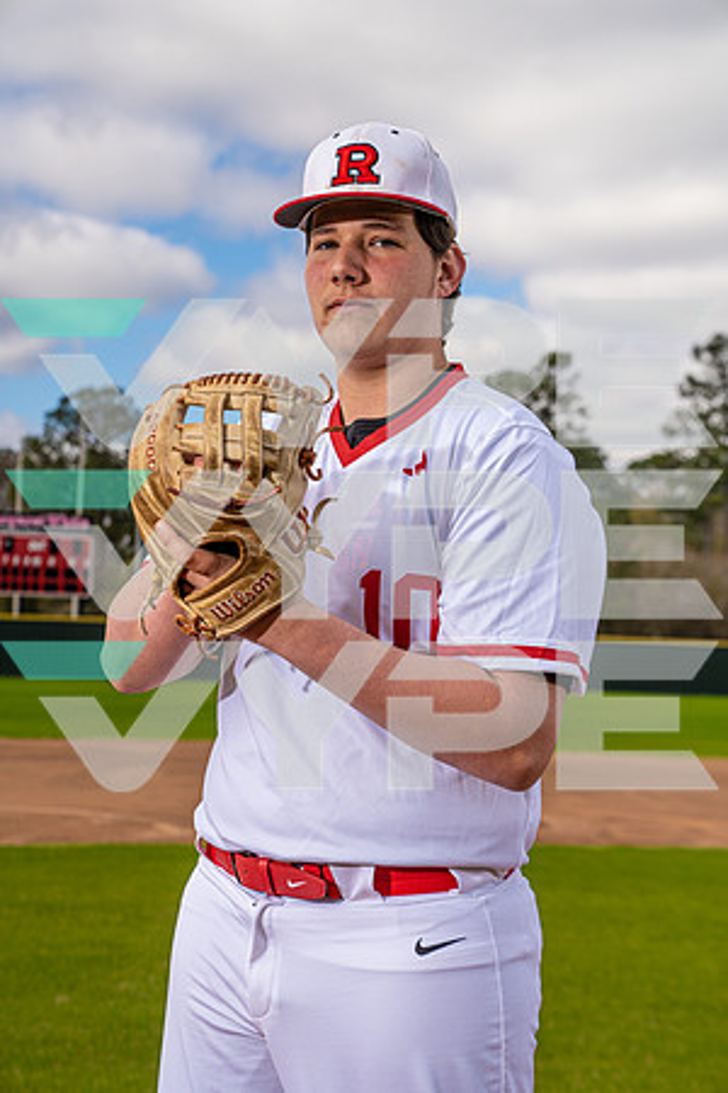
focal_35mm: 70
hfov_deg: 19.5
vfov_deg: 28.8
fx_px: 2123
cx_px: 364
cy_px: 546
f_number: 6.3
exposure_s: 1/250
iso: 100
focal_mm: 70
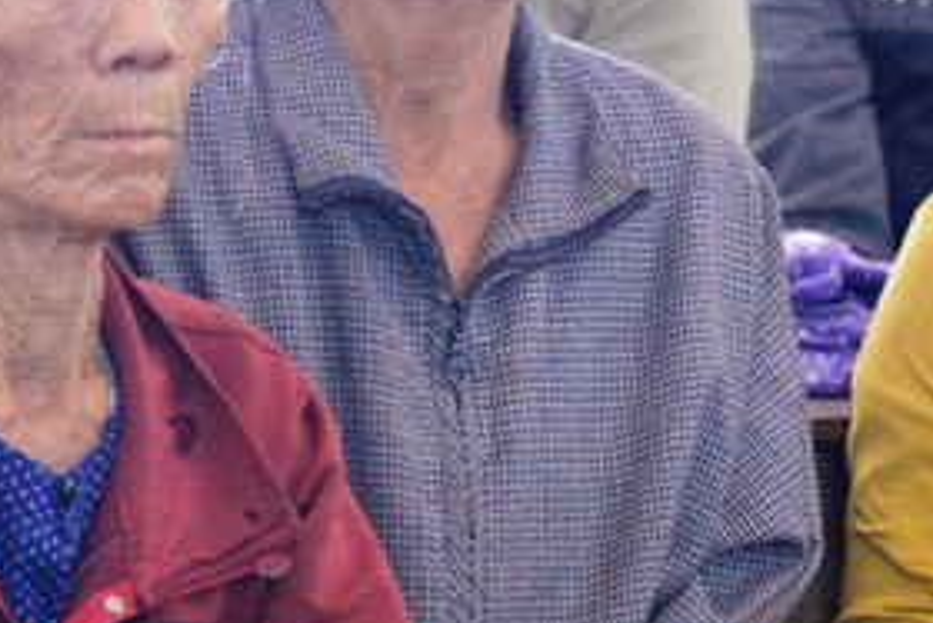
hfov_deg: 6.5
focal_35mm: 314
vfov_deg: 4.4
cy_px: 371
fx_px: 8142
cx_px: 1256
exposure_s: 1/100
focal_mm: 86
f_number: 4
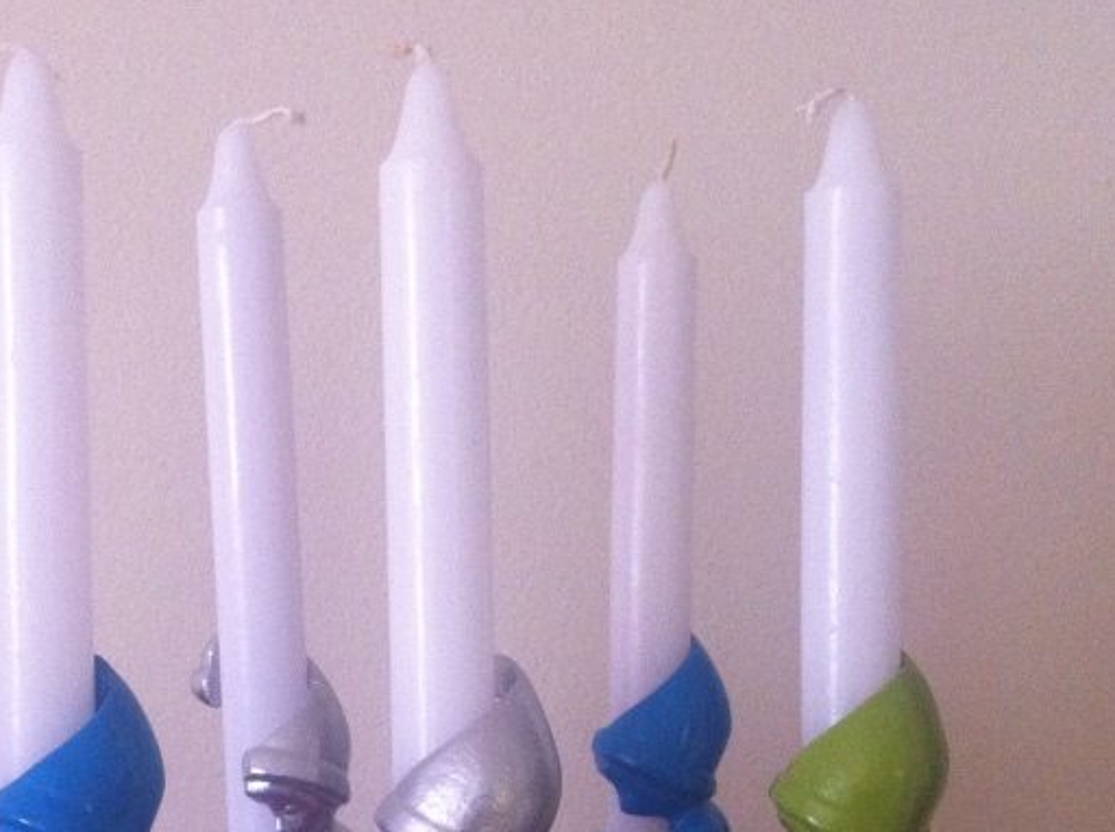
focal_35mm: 70
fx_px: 2251
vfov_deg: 20.7
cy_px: 688
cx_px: 429
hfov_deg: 27.7
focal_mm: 3.85
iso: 250
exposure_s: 1/15
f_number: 2.8
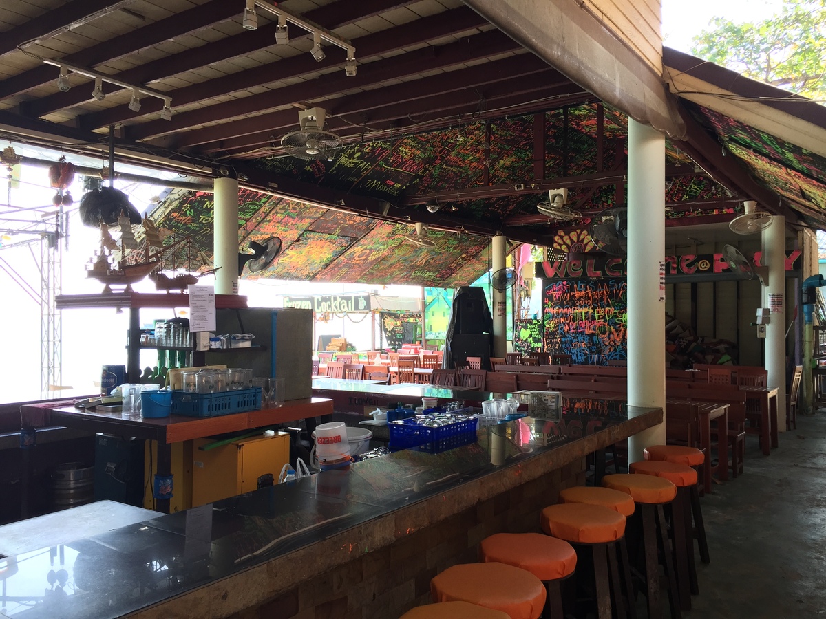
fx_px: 692
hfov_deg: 61.7
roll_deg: -1.5
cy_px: 310
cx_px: 413
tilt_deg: +0.9
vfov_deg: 48.2
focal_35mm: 29
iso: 40
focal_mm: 4.15
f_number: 2.2
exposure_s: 1/120
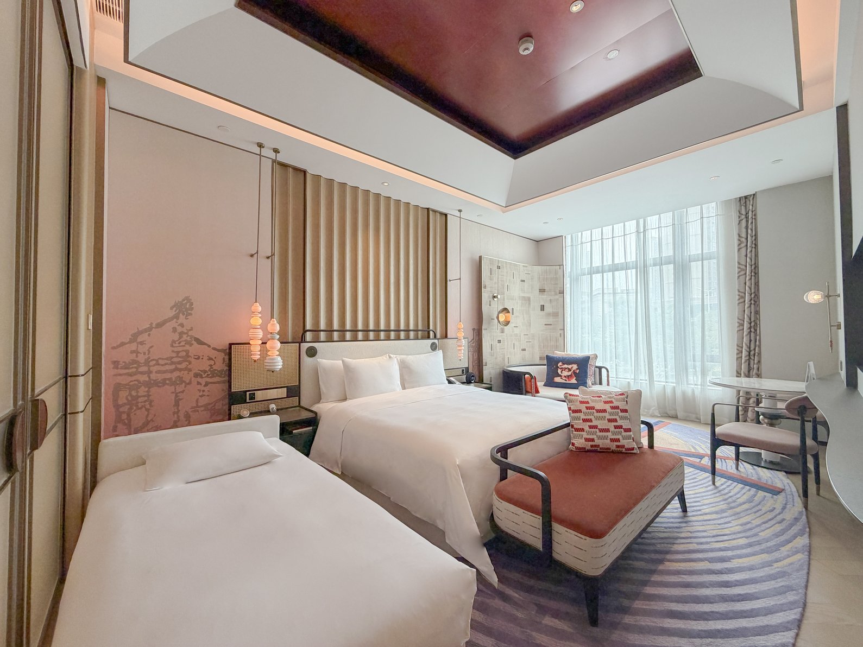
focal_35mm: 14
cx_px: 432
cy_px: 324
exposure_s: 1/121
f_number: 2.2
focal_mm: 2.22
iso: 200
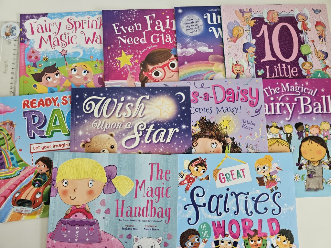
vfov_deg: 58.9
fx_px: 220
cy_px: 124
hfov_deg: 73.9
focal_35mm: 23
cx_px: 166
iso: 160
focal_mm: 6.3
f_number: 1.7
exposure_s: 1/100
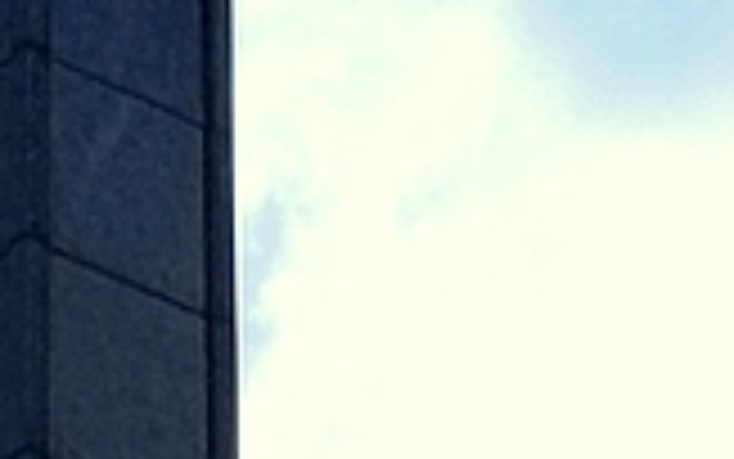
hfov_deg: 20.3
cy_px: -783
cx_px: 54
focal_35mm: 100
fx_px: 2001
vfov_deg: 10.5
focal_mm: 5.23
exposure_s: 1/544
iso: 32
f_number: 1.8
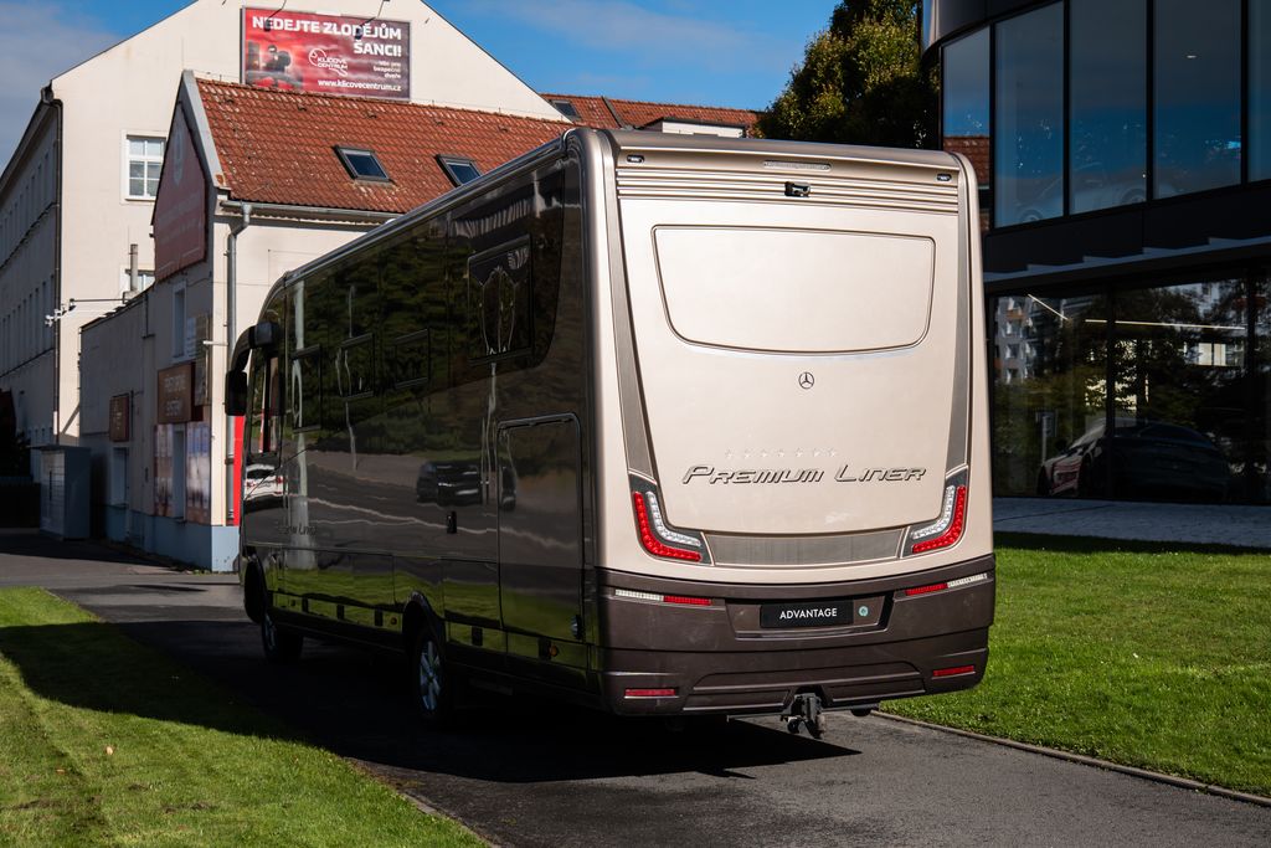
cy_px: 438
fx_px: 1886
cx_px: 696
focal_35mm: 53
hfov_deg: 37.2
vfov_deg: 25.3
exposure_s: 1/400
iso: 100
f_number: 5
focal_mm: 45
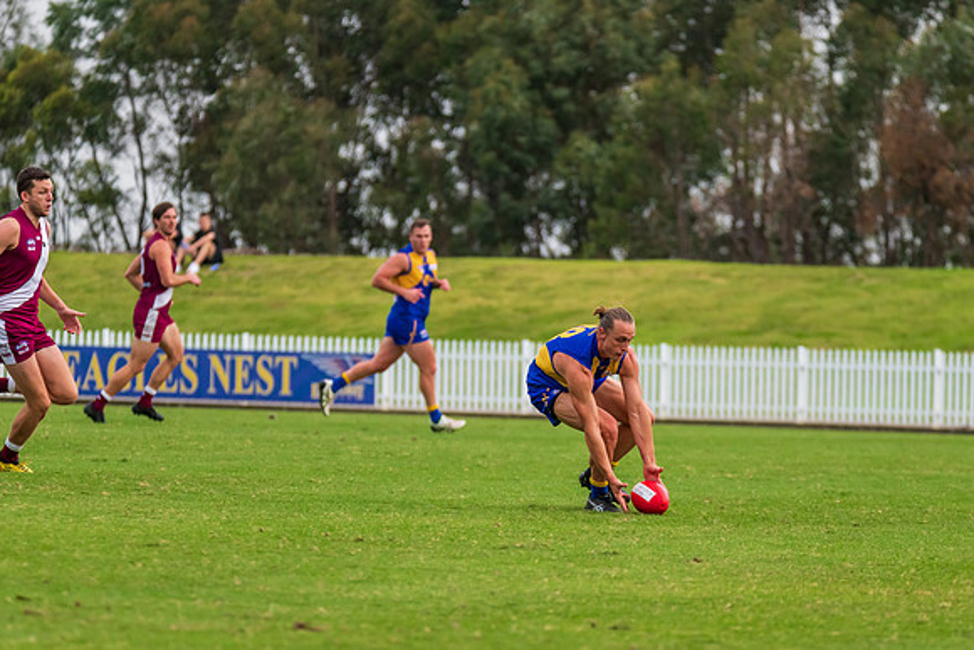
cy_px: 356
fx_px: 9453
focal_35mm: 349
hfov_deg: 5.9
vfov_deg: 3.9
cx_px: 553
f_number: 6.3
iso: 1000
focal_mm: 300
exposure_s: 1/1250
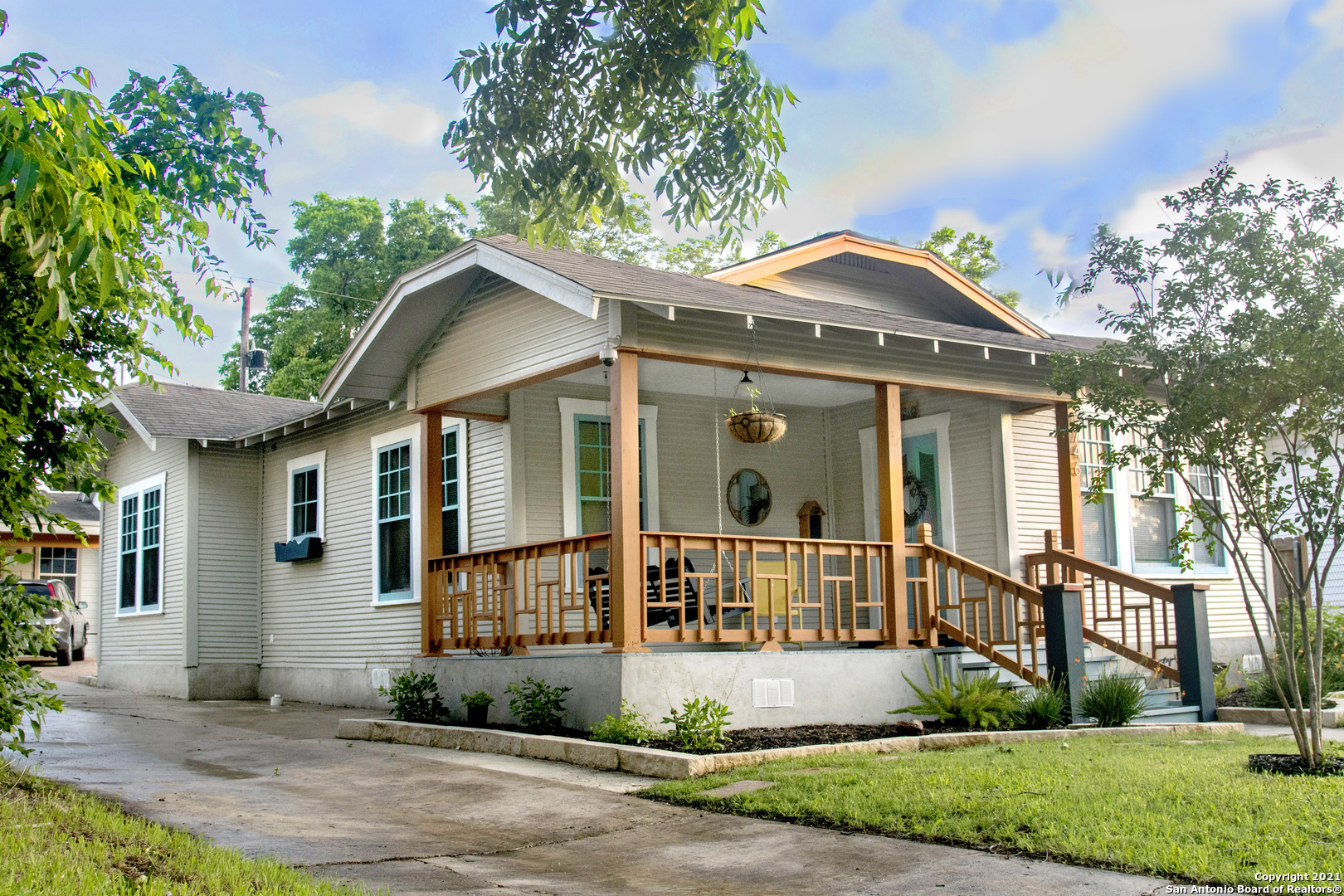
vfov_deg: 36.9
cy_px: 448
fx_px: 1344
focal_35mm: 36
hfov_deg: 53.1
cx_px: 672
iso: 640
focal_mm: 24
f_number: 5.6
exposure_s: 1/250
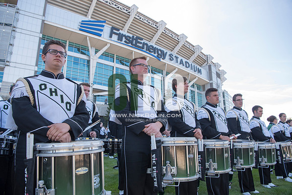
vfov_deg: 53.2
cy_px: 98
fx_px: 195
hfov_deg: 73.7
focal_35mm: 24
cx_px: 146
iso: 400
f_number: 5
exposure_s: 1/640
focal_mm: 24
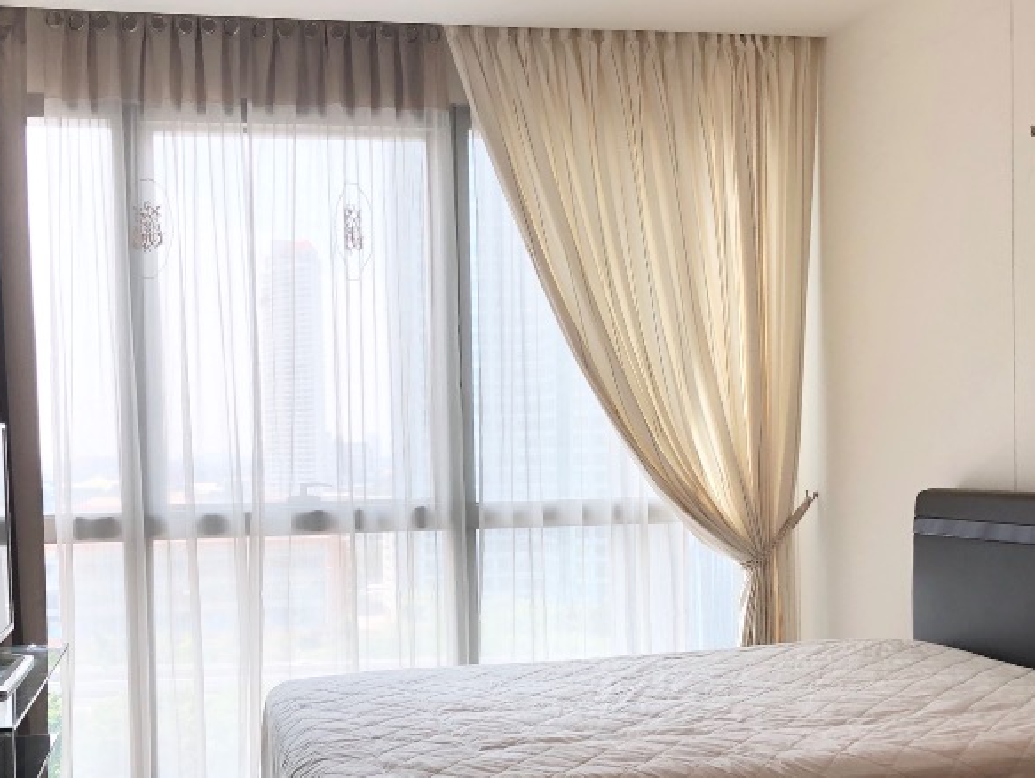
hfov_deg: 39.6
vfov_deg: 30.1
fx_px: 1436
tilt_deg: -2.8
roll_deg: +1.7
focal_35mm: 48
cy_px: 522
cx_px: 467
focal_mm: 3.99
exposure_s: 1/139
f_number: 1.8
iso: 20
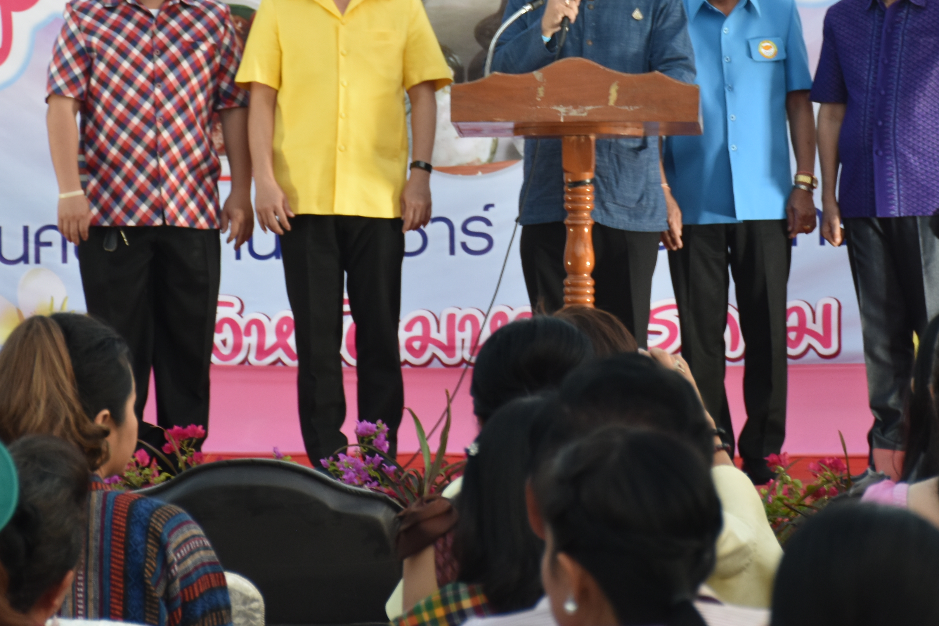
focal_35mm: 252
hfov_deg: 8.2
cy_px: 60
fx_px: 6573
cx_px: 557
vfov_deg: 5.4
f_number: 5.3
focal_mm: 90
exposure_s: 1/80
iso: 400
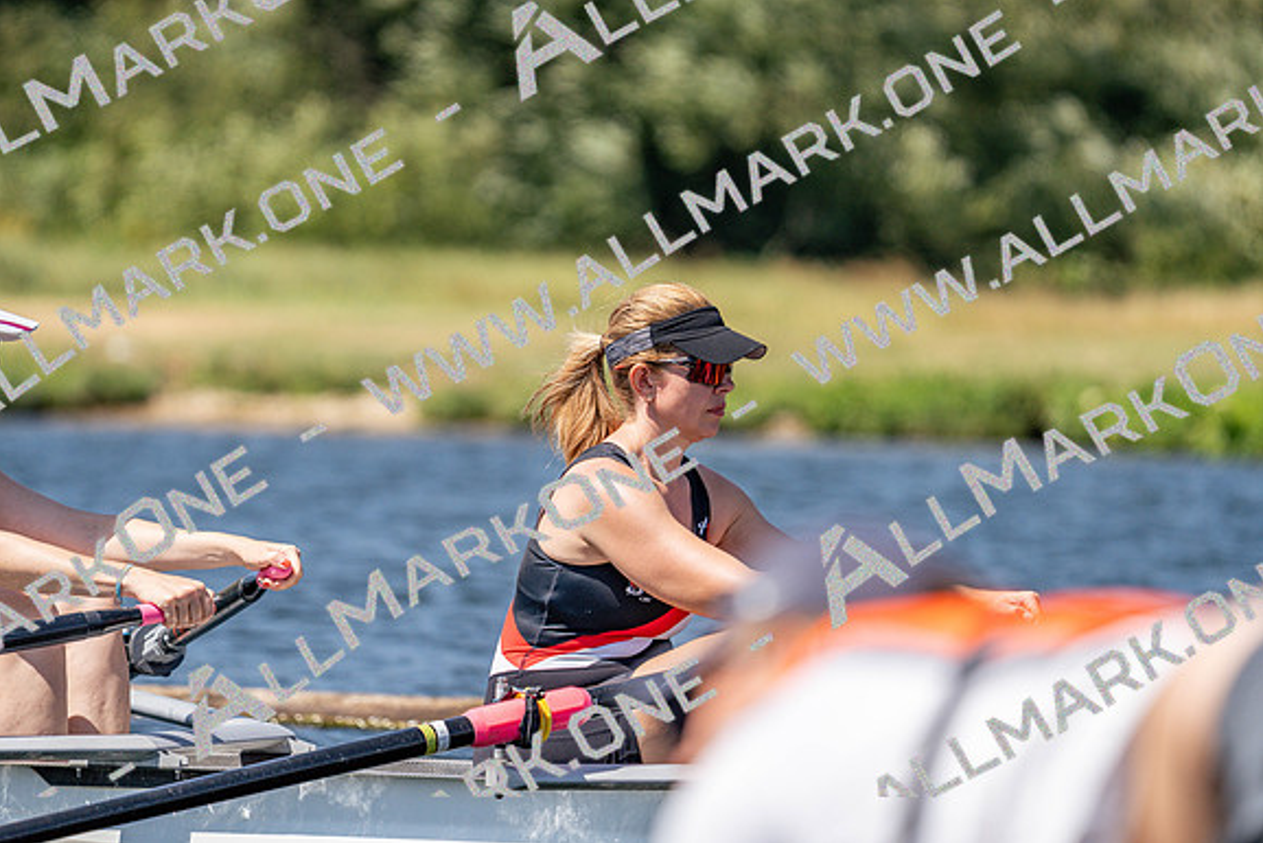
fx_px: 13194
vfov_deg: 3.7
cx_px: 633
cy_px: 422
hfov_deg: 5.5
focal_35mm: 376
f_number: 6.3
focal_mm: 374
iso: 320
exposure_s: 1/2000
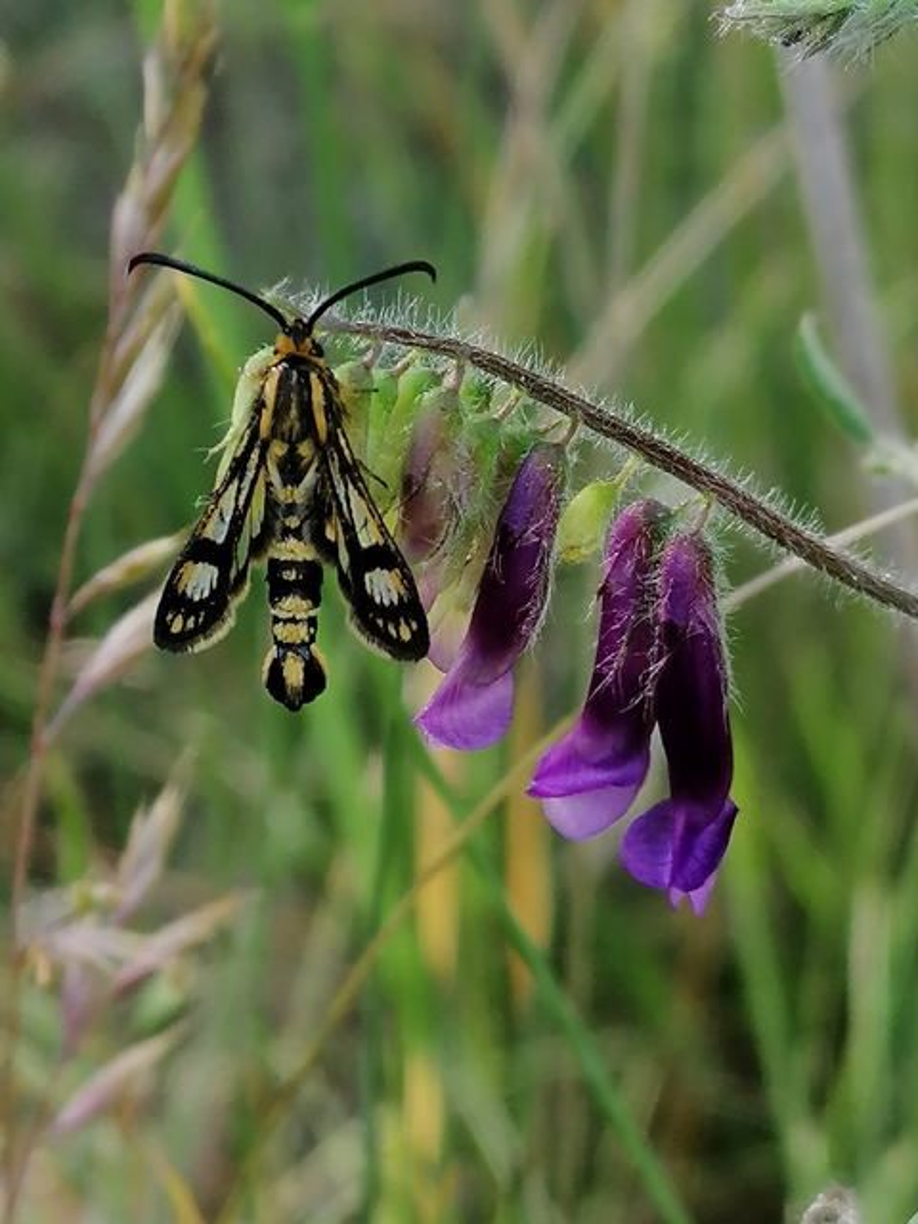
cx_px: 459
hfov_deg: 12.2
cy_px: 612
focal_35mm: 121
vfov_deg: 16.3
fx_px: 4278
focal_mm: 3.95
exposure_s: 1/116
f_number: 1.8
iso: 50
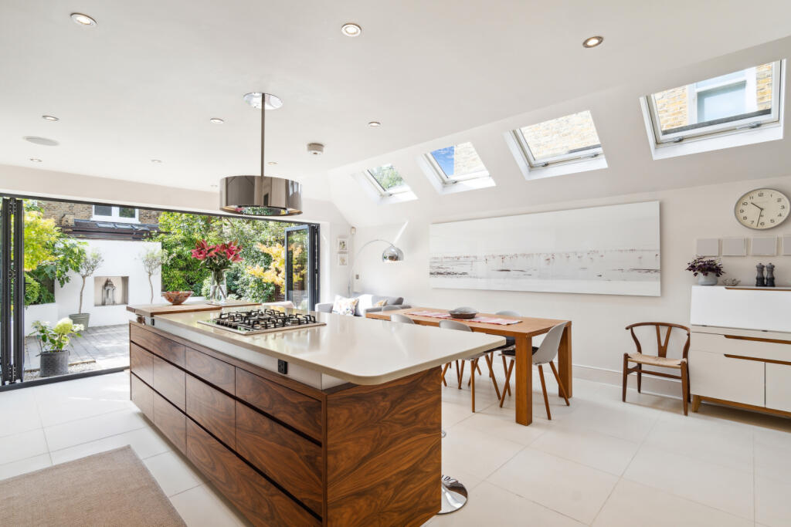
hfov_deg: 96.7
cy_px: 264
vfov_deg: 73.8
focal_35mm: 16
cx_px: 396
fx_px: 352
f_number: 11
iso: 400
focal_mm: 16
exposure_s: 1/30
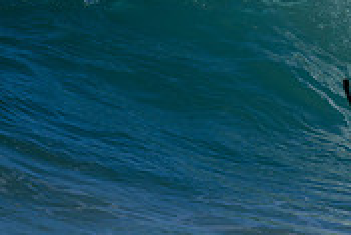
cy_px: 93
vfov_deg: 0.5
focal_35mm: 2655
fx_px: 25907
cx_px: 550
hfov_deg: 0.8
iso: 180
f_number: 6.3
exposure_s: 1/2000
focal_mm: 800
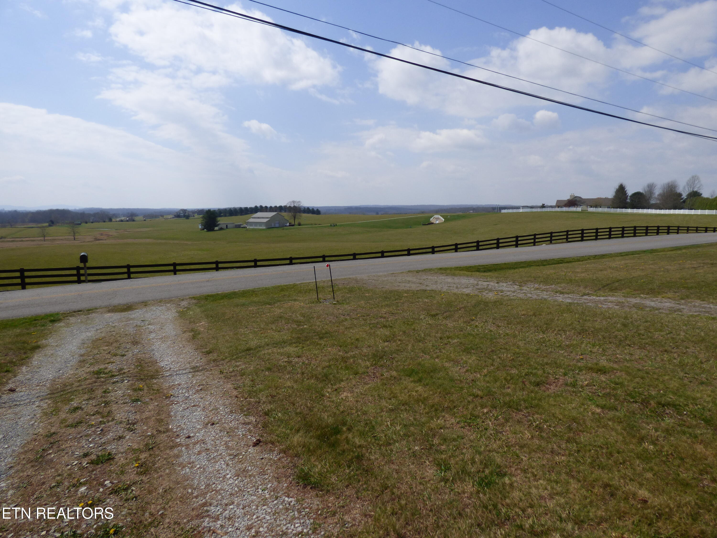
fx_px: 414
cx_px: 358
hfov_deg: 81.7
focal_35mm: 20
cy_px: 269
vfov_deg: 66.0
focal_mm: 3.58
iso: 100
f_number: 3.5
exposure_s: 1/2000
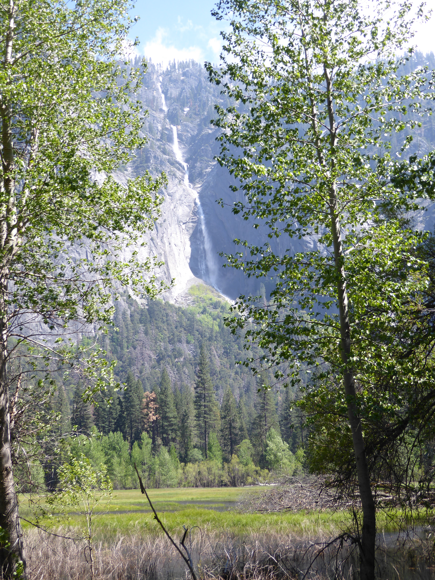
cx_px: 218
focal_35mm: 57
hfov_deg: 25.7
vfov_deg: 33.8
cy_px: 290
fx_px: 955
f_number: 4.1
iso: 80
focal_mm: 9.6
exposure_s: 1/200
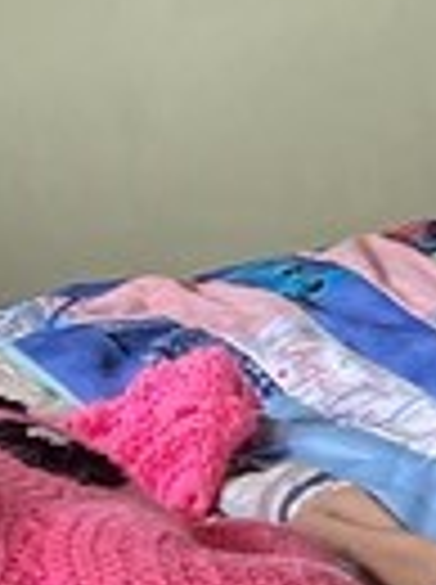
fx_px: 3319
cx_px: 1672
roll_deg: +1.5
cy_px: 0
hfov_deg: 6.3
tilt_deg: -14.0
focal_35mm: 197
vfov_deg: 10.0
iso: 125
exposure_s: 1/106
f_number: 1.6
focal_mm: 5.1
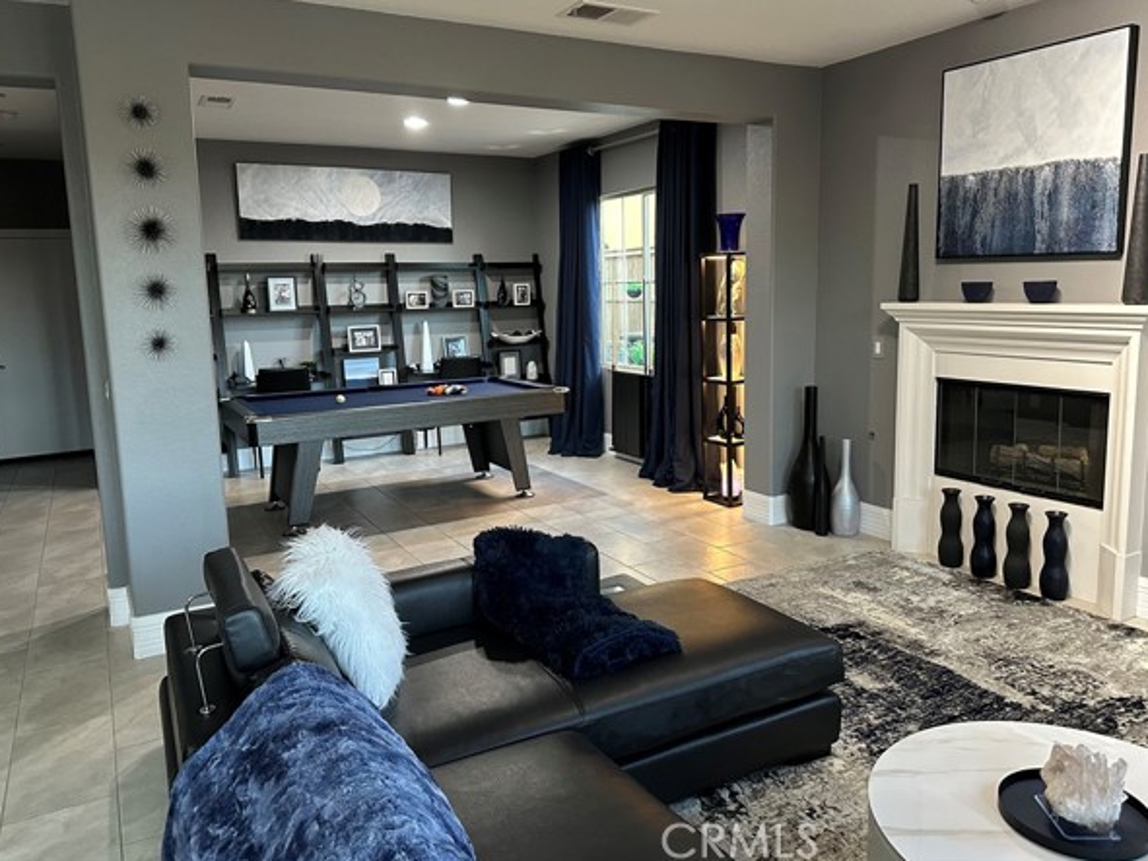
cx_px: 598
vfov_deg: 53.0
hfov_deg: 67.3
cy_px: 402
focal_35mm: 26
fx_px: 862
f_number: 1.78
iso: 400
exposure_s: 1/60
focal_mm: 6.86
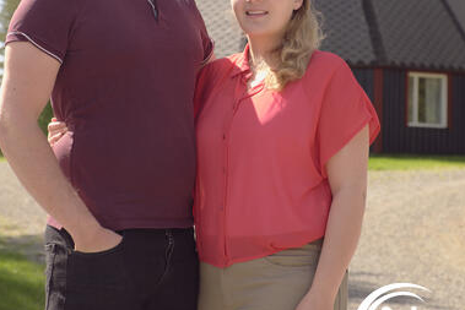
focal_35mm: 127
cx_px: 235
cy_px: 51
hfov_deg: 16.1
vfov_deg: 10.8
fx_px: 1641
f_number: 5.6
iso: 200
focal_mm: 55
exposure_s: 1/250
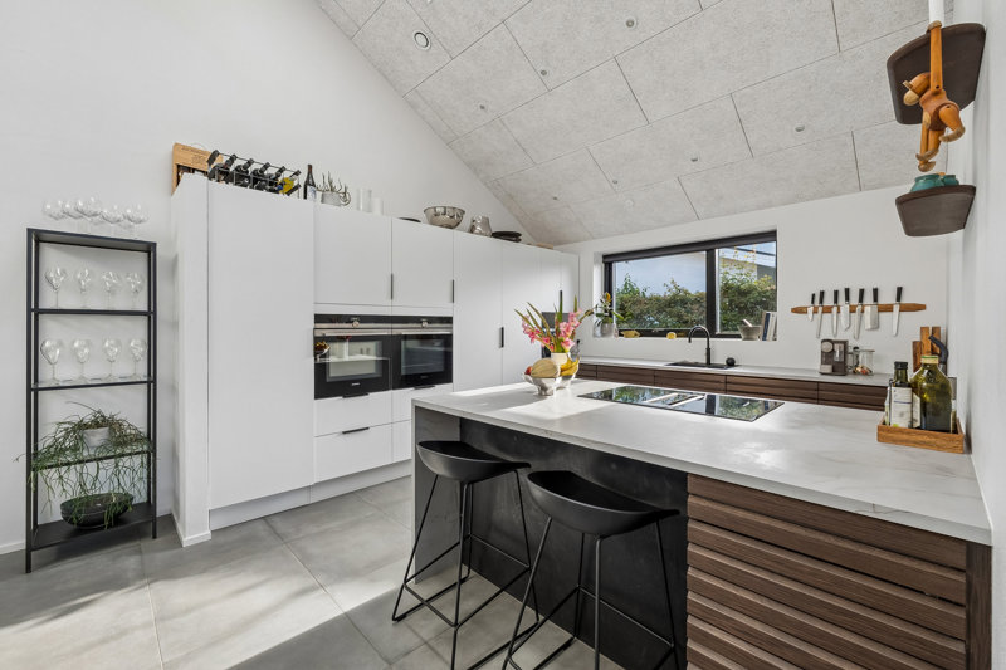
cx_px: 503
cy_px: 335
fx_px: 419
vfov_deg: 77.3
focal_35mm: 15
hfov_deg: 100.4
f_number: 8
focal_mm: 10
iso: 250
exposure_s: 1/40
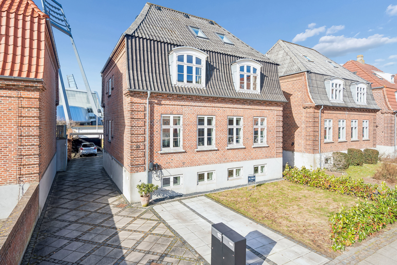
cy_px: 132
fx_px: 187
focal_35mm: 17
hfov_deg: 93.3
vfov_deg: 70.4
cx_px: 198
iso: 80
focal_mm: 17
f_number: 5.6
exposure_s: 1/160
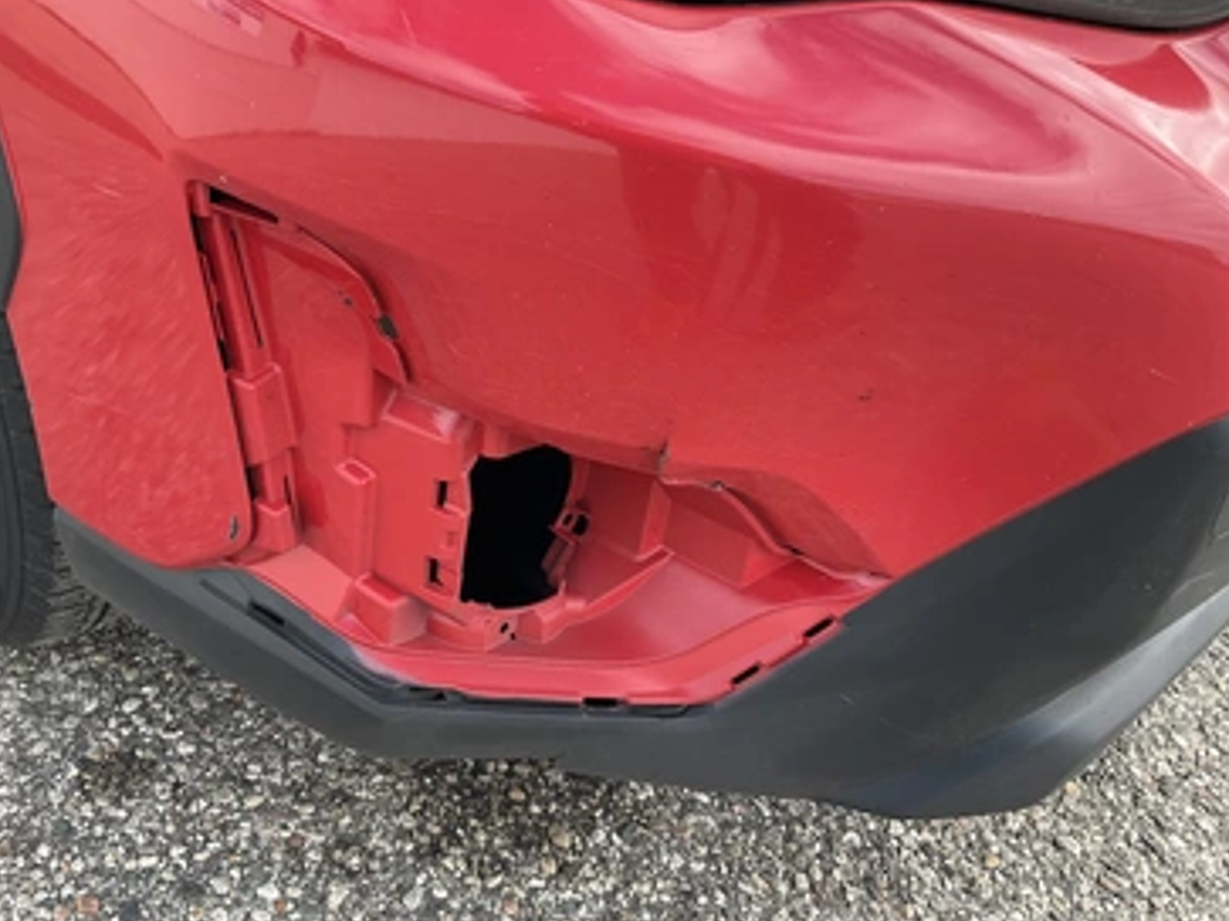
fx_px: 1136
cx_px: 569
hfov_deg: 56.8
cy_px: 440
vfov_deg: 44.1
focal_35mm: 32
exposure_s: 1/146
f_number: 1.8
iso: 20
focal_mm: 3
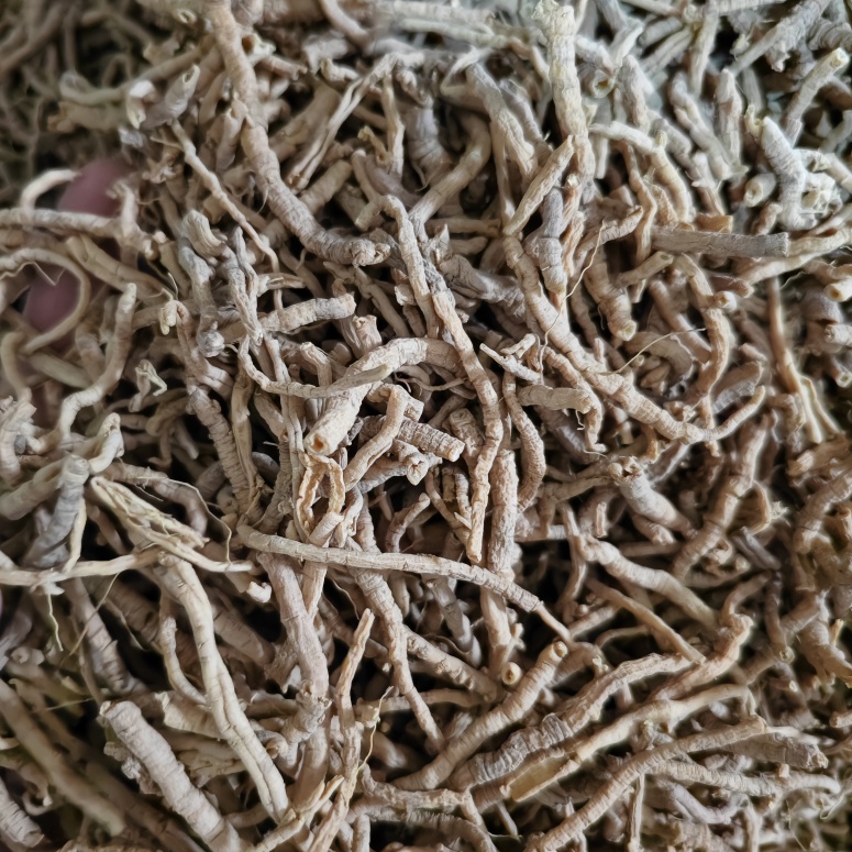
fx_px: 780
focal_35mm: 28
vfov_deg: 57.3
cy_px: 418
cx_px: 413
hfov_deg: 57.3
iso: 14095
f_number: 1.88
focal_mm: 5.56
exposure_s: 1/159
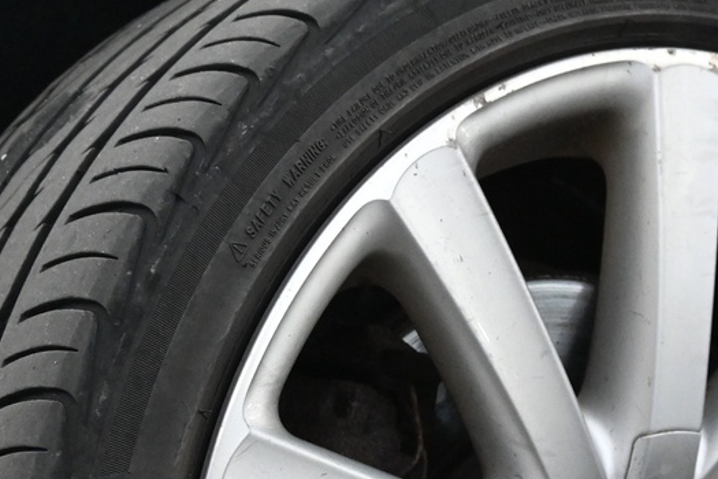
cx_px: 501
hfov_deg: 18.4
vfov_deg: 12.1
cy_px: 568
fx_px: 2214
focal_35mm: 111
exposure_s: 1/40
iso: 3200
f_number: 4.2
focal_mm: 24
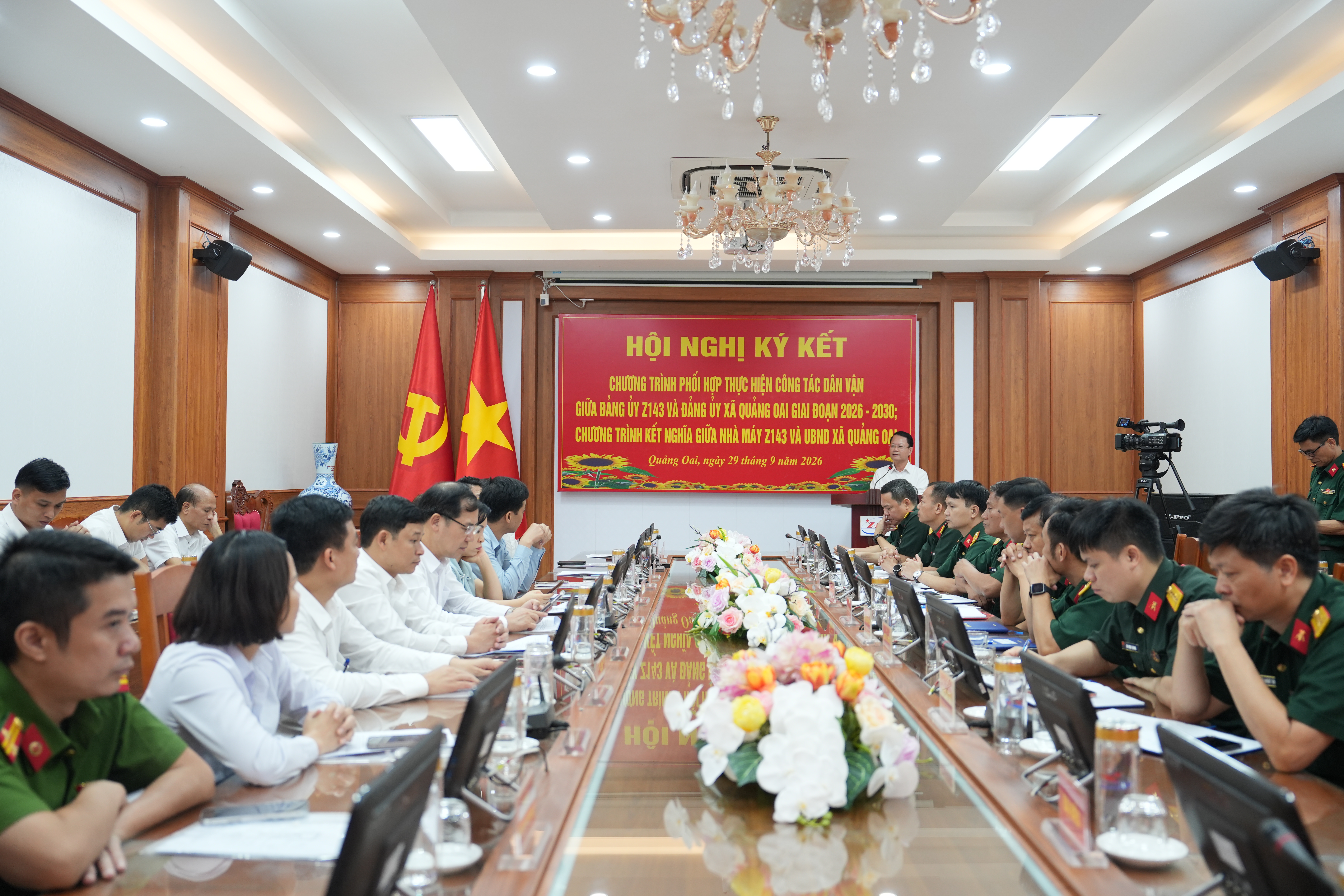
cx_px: 672
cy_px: 448
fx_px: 1232
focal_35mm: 33
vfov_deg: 40.0
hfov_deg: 57.2
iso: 800
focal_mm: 33
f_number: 2.8
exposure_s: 1/100
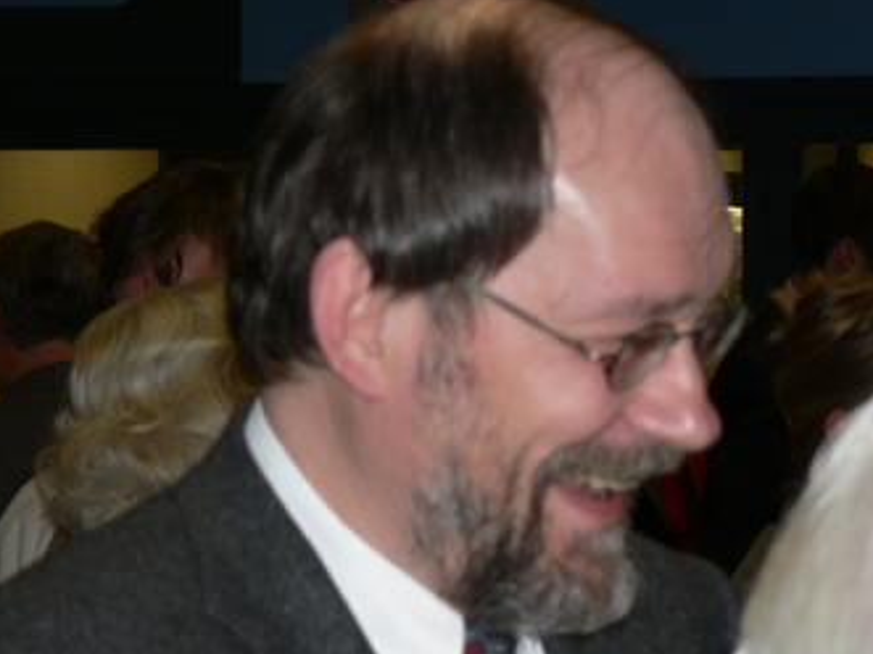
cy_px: 392
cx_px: 564
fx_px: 4034
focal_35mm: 160
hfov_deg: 12.3
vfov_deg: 9.3
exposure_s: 1/60
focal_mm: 17.7
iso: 100
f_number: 3.2
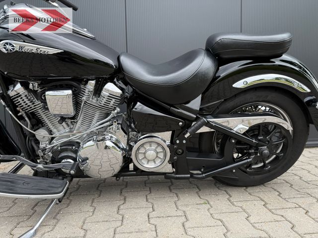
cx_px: 159
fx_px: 220
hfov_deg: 71.6
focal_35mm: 24
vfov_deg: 56.8
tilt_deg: -4.4
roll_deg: +1.2
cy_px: 119
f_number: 1.78
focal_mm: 6.76
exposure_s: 1/305
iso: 100
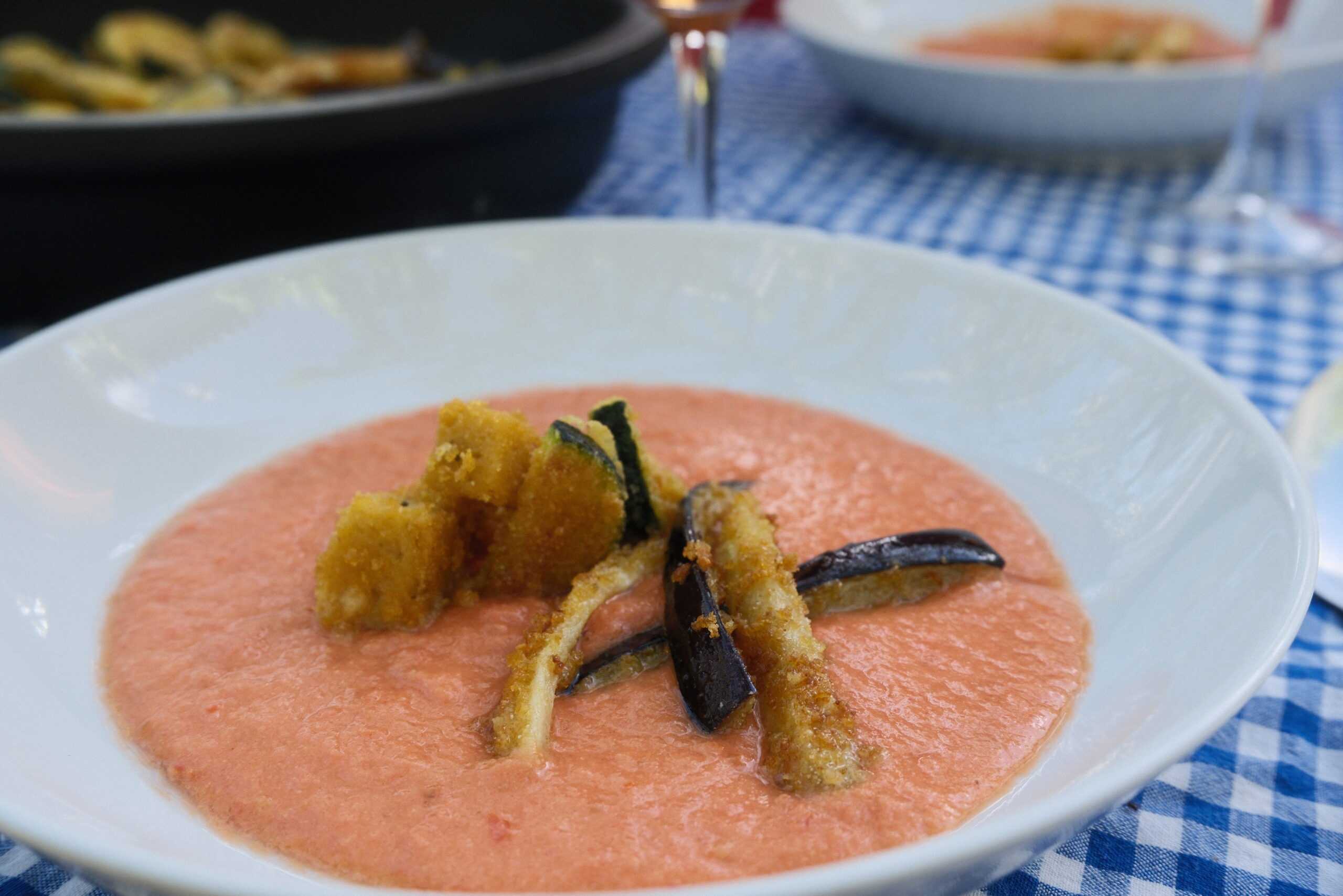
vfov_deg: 35.9
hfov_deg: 51.9
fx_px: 1380
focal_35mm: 37
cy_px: 448
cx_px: 672
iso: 640
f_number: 5.6
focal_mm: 24.8
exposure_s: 1/240
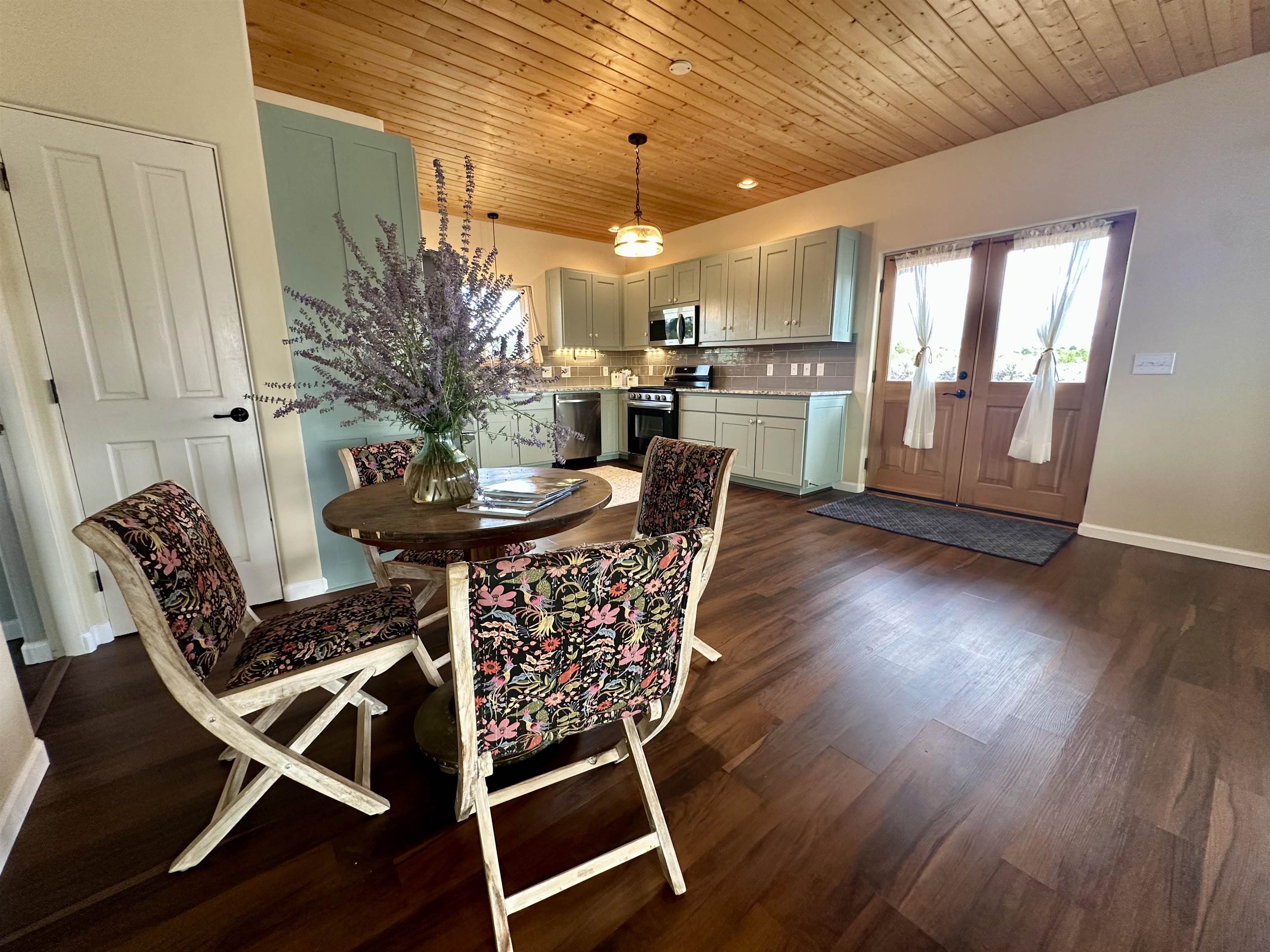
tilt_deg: -11.5
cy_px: 476
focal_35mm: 14
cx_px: 635
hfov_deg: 102.1
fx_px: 514
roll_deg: +0.3
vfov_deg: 85.7
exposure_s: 1/60
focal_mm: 2.22
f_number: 2.2
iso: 200
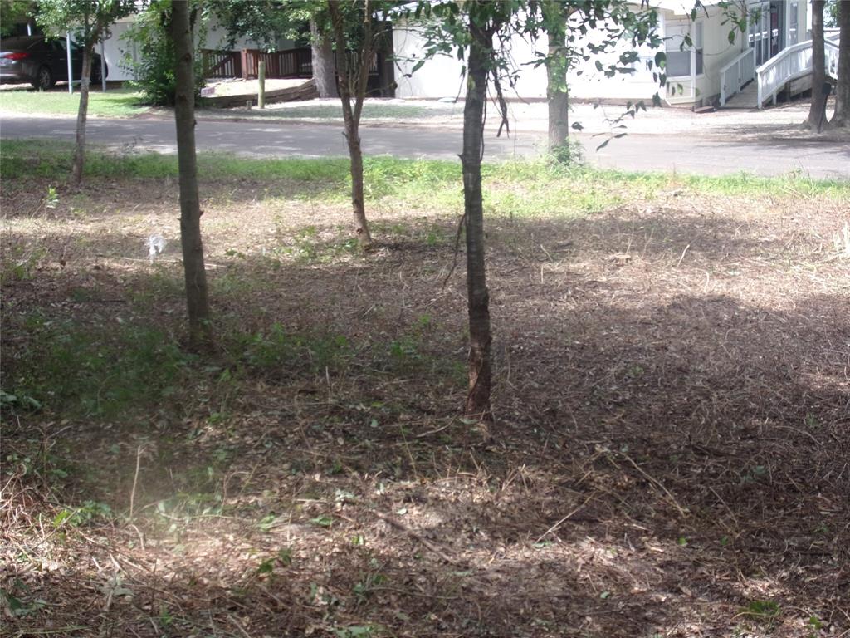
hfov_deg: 30.3
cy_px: 319
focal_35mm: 64
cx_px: 425
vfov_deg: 22.9
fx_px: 1572
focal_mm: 11.5
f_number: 4.5
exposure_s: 1/85
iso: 80
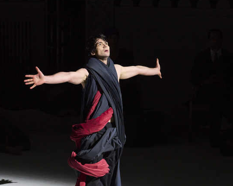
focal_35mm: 238
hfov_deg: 8.1
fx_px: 1641
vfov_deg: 6.5
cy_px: 113
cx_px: 103
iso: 800
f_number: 4
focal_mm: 152
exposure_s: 1/125
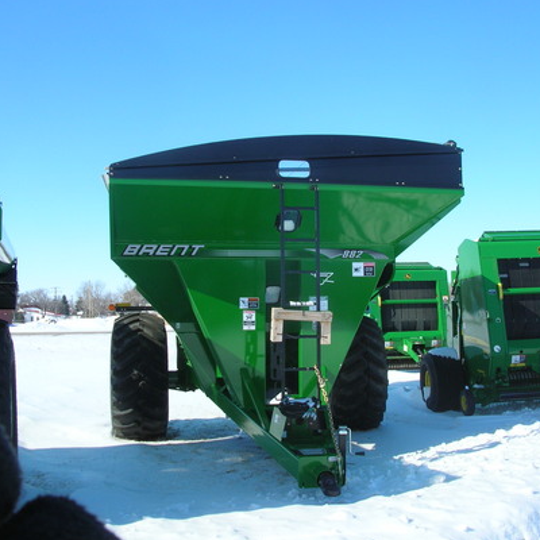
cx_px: 298
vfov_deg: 40.0
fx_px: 741
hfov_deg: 40.0
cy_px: 269
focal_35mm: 42
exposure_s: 1/318
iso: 50
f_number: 5.6
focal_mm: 5.8
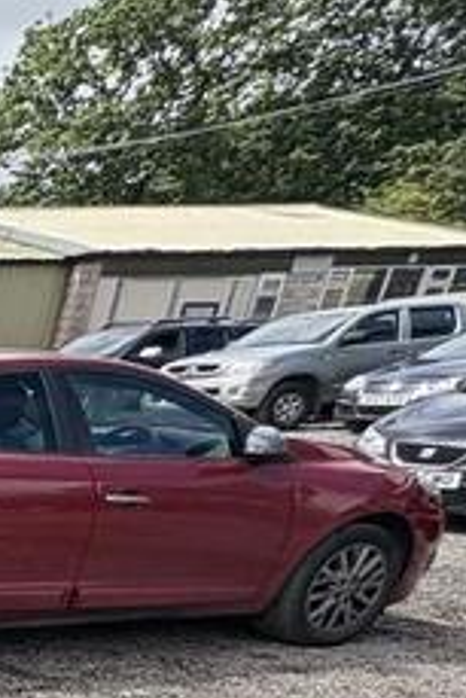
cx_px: -838
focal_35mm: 57
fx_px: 1105
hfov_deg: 12.6
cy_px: 756
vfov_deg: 31.4
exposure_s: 1/868
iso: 40
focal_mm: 2.22
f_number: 2.2
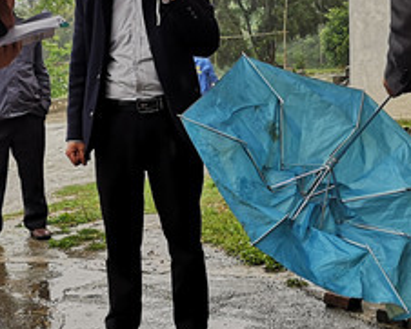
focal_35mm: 70
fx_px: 852
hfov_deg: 26.8
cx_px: 109
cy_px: 136
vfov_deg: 21.8
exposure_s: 1/173
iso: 50
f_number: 1.8
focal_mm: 3.95
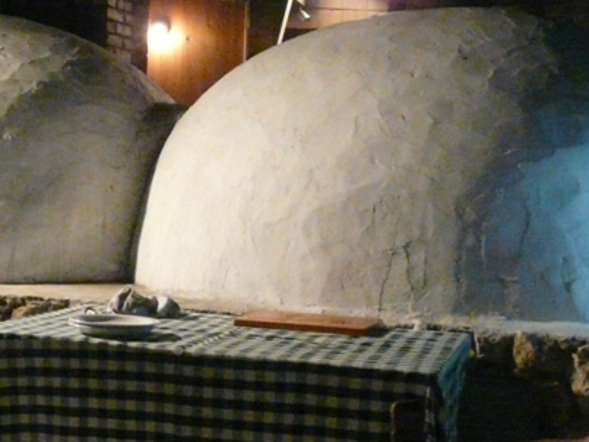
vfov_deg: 21.5
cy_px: 136
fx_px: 1157
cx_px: 153
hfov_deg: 28.2
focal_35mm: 68
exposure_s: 1/25
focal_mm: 4.6
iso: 800
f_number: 2.8
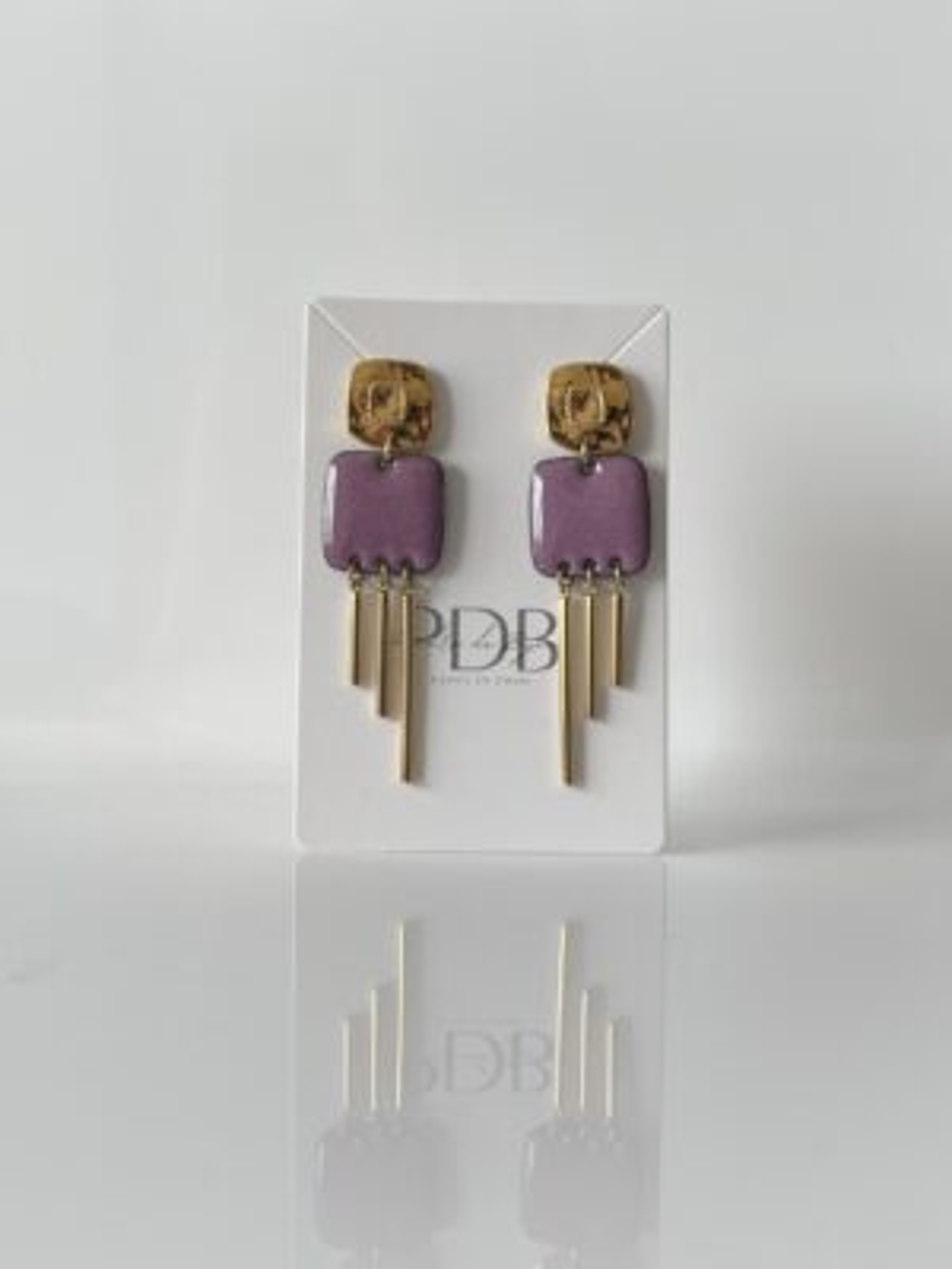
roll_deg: -0.4
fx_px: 917
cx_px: 476
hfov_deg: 54.9
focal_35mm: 25
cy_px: 634
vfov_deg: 69.4
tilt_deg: -1.1
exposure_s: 1/338
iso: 32
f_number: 1.6
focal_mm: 5.1
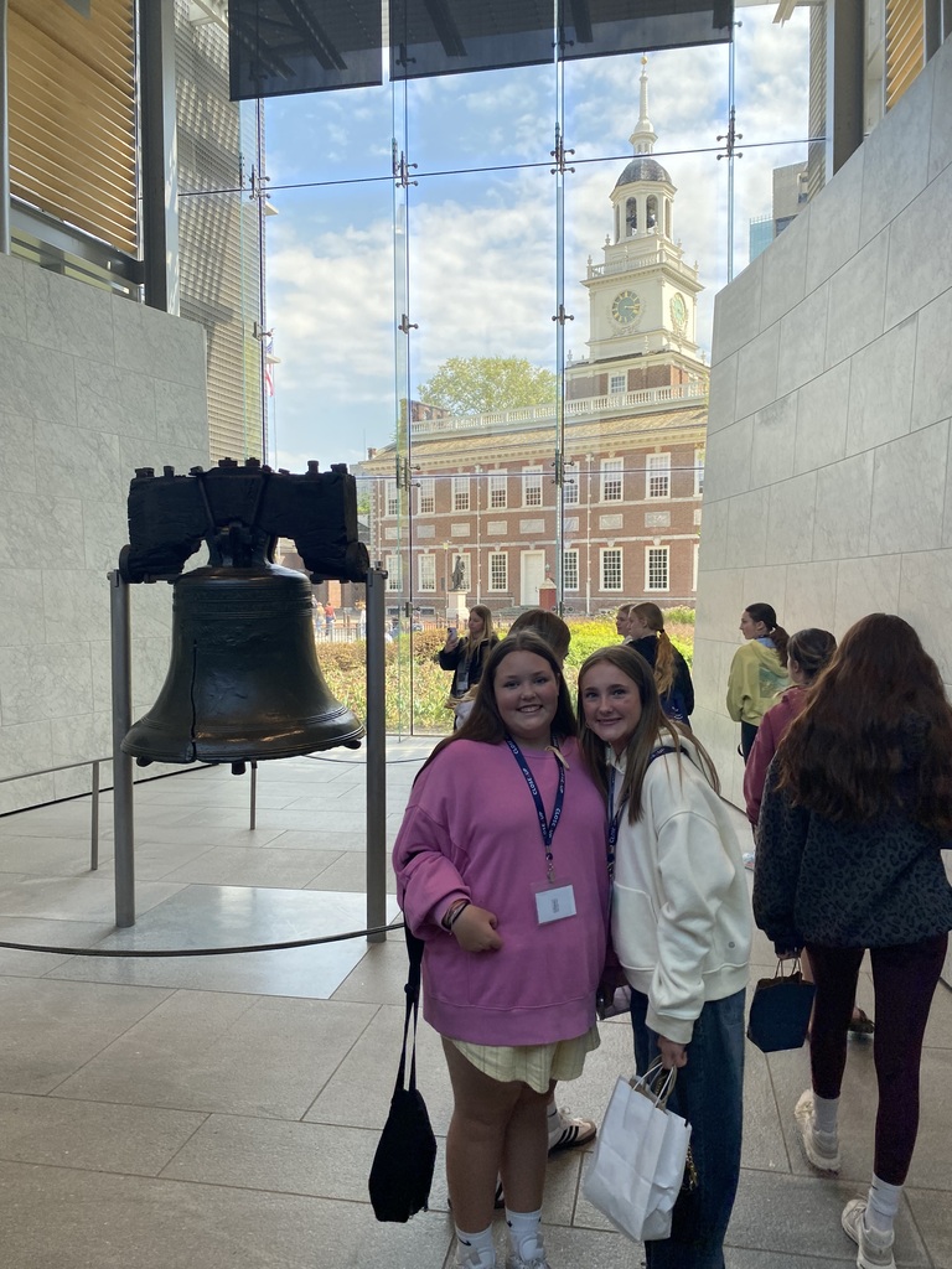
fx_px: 953
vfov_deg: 67.3
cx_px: 476
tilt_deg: -1.5
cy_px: 634
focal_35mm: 26
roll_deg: +0.2
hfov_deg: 53.1
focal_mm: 4.25
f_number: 1.8
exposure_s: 1/788
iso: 32
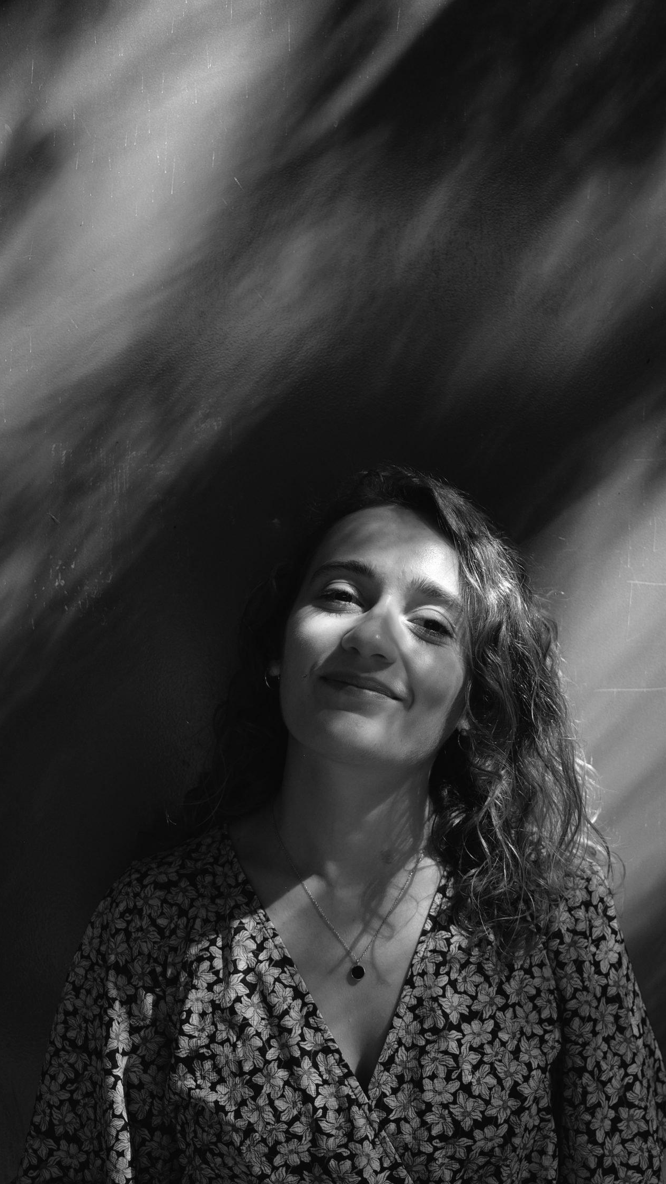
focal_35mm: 42
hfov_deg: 28.3
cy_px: 648
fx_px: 1319
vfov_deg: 48.3
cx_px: 392
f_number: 2
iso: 200
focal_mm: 23
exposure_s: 1/180
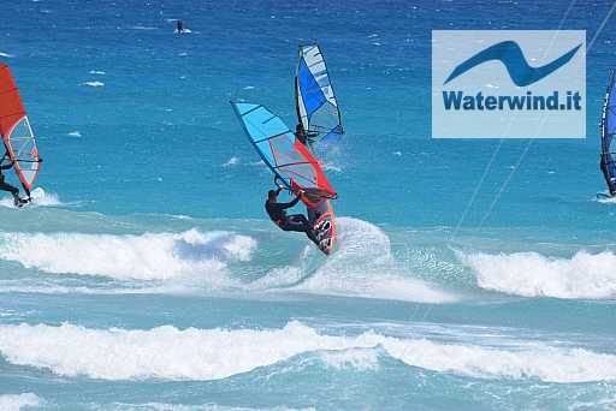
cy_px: 206
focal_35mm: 450
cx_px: 308
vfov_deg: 3.1
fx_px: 7704
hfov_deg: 4.6
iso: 200
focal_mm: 300
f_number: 8
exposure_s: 1/1000
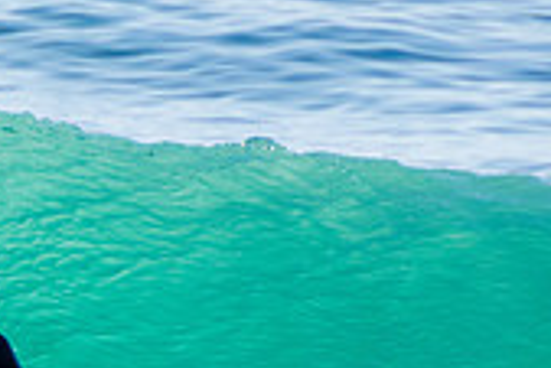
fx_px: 31464
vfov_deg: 0.7
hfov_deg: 1.0
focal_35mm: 2054
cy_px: 484
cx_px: -39
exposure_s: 1/2000
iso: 360
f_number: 5.6
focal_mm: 400
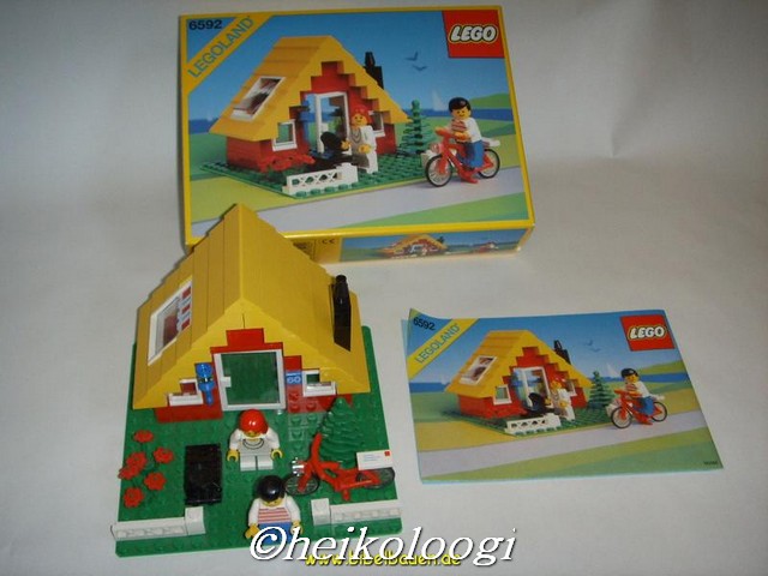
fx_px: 865
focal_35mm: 39
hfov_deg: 47.9
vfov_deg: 36.8
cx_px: 384
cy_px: 288
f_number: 3.5
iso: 100
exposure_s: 1/45
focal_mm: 6.6
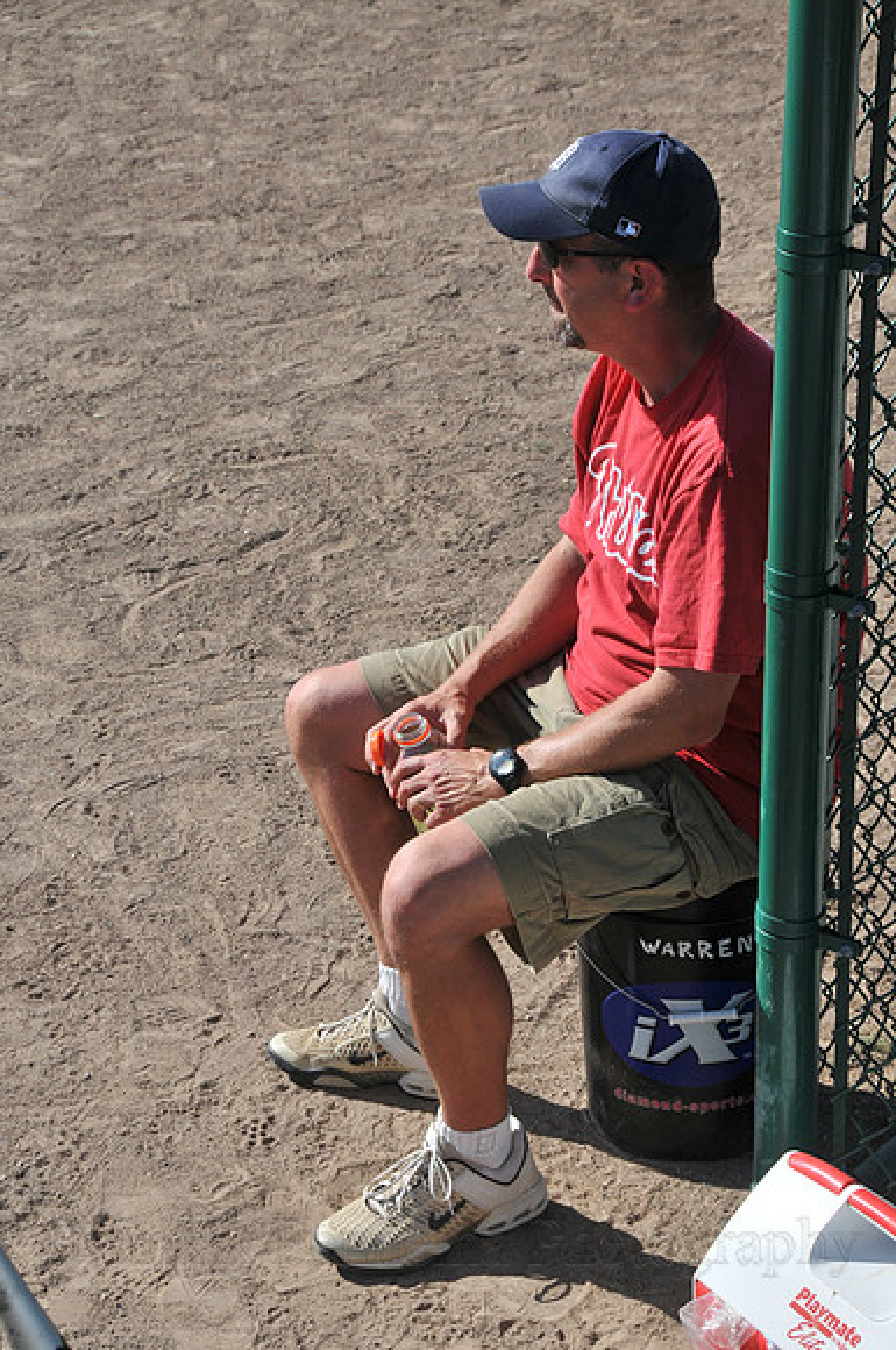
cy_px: 675
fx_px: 3482
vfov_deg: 21.9
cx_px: 448
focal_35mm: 93
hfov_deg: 14.7
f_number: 8
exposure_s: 1/500
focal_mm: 62
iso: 200
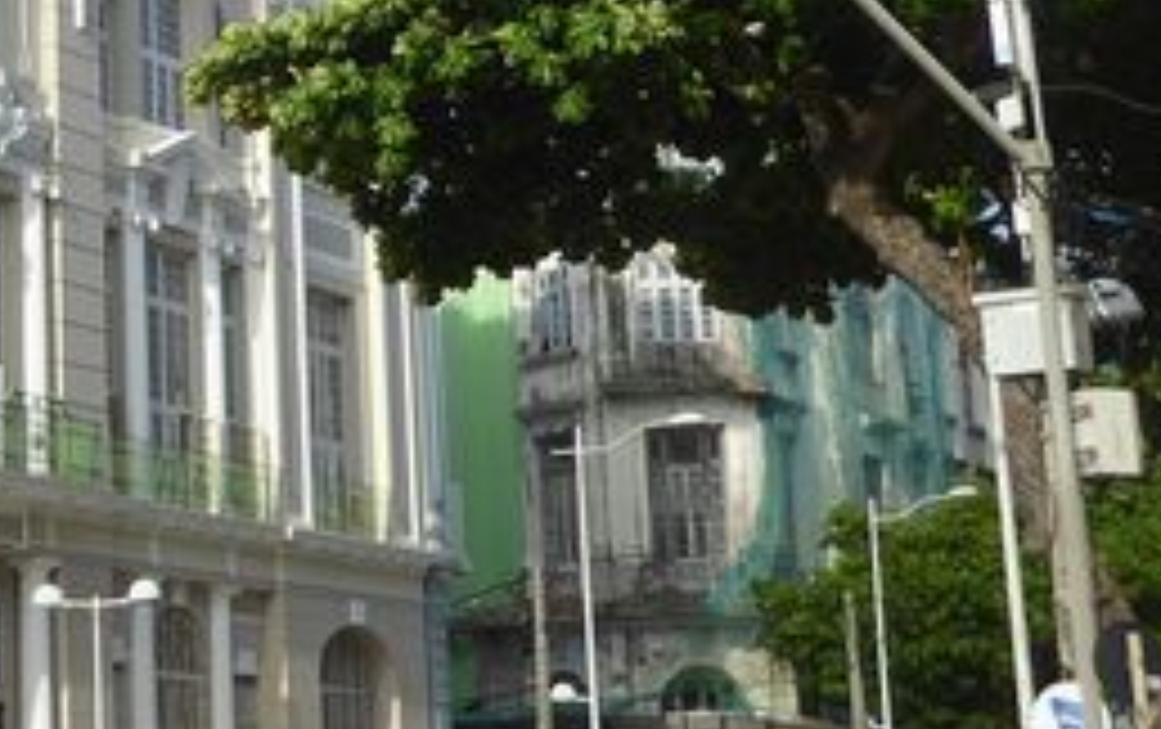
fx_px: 3327
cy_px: -27
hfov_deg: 18.8
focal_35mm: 105
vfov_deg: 12.3
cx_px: -212
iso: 80
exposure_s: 1/640
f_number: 3.5
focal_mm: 5.4
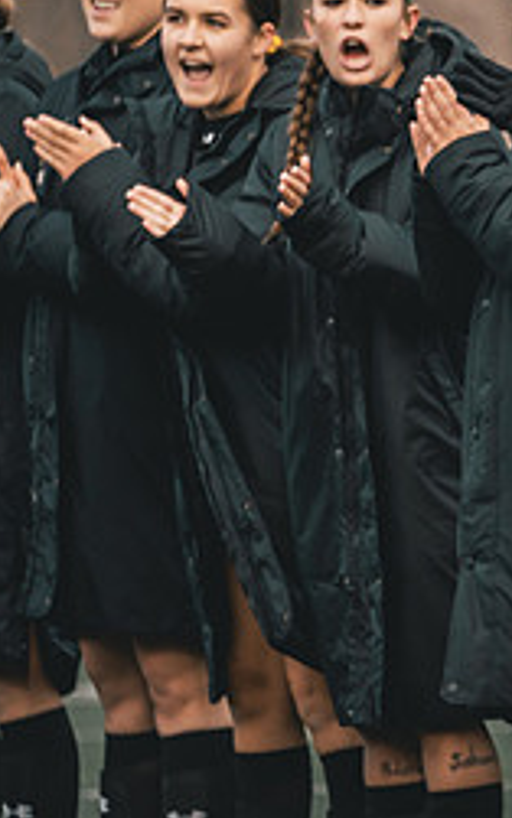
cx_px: 841
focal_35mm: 835
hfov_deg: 1.6
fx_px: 18631
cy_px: 223
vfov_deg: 2.5
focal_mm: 355
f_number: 6.3
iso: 800
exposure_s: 1/1000
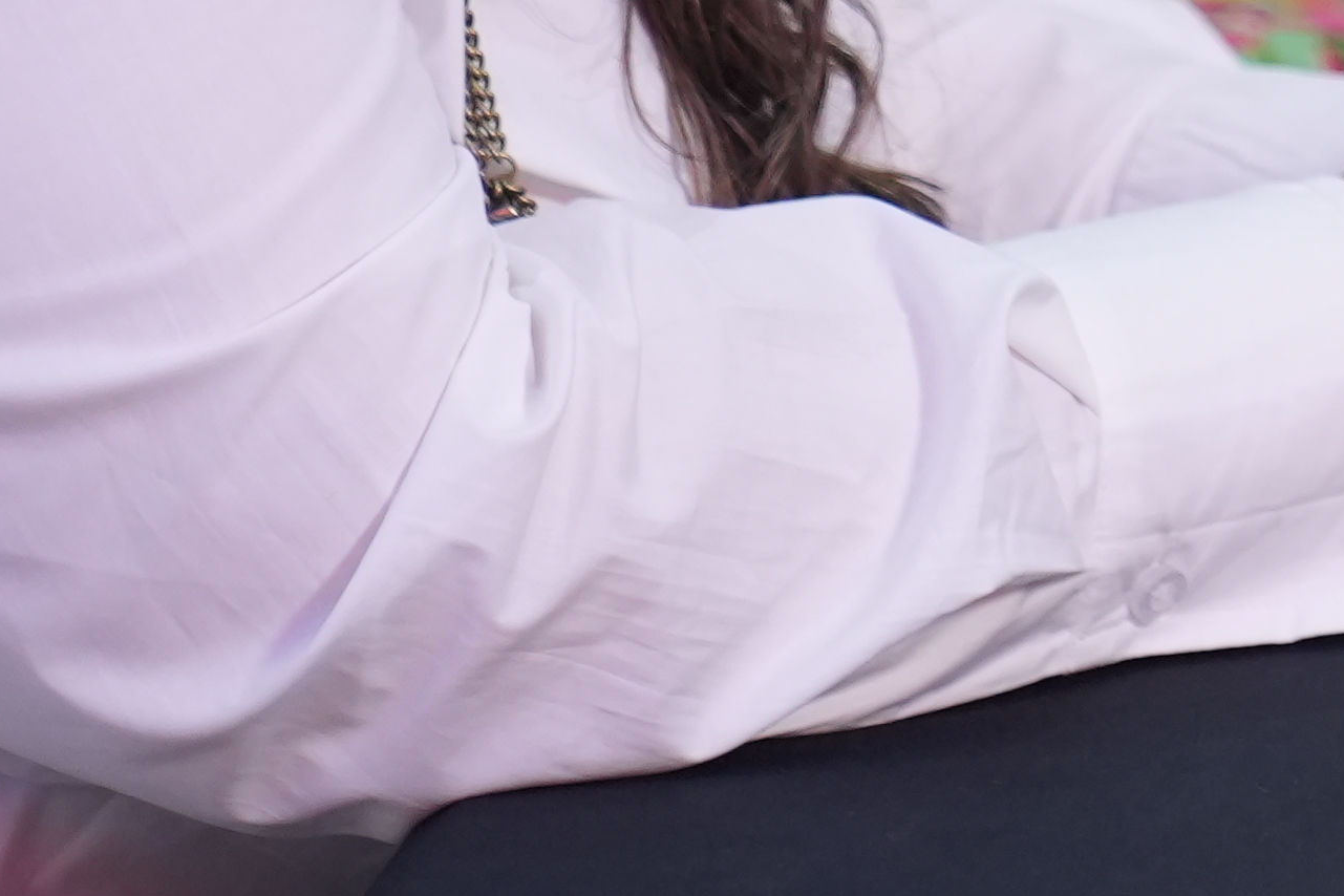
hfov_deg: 5.6
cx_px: 2574
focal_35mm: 361
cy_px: -638
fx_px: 13476
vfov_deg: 3.8
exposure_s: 1/250
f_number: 2.8
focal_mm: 66
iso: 1250
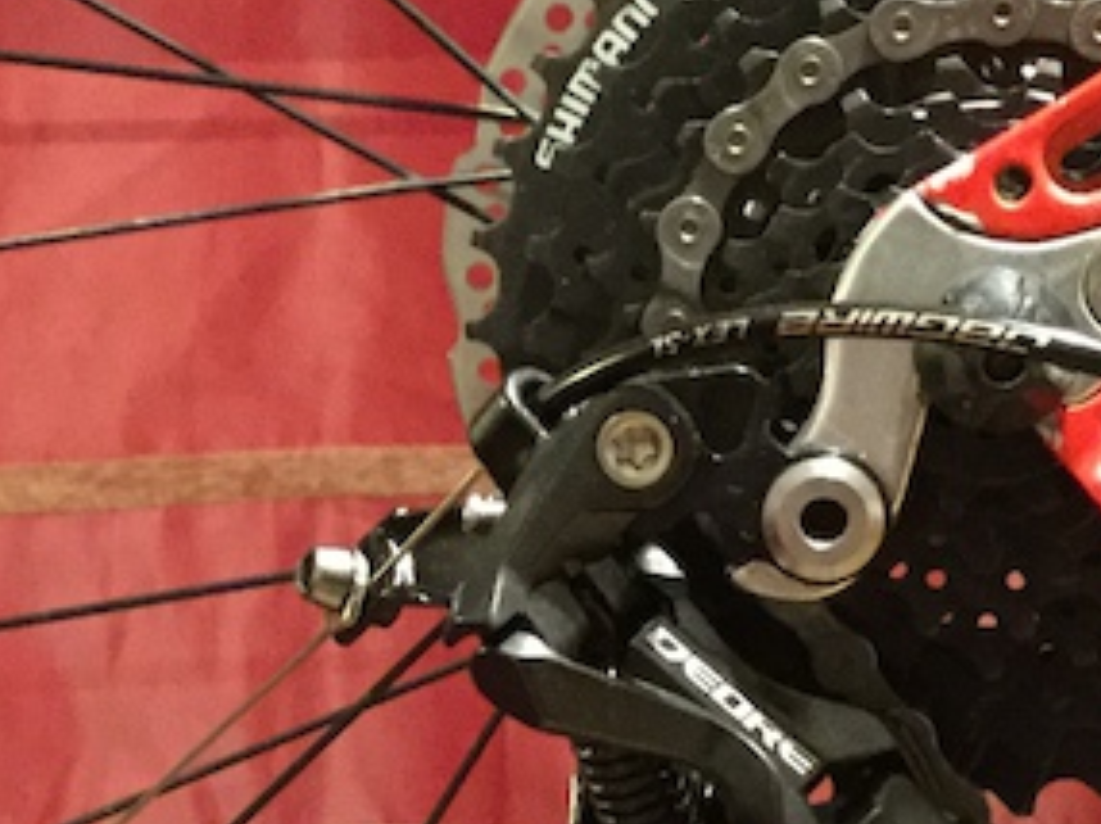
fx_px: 3528
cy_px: 697
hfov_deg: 17.7
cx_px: 416
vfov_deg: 13.2
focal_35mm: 111
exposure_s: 1/17
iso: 640
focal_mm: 3.3
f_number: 2.4
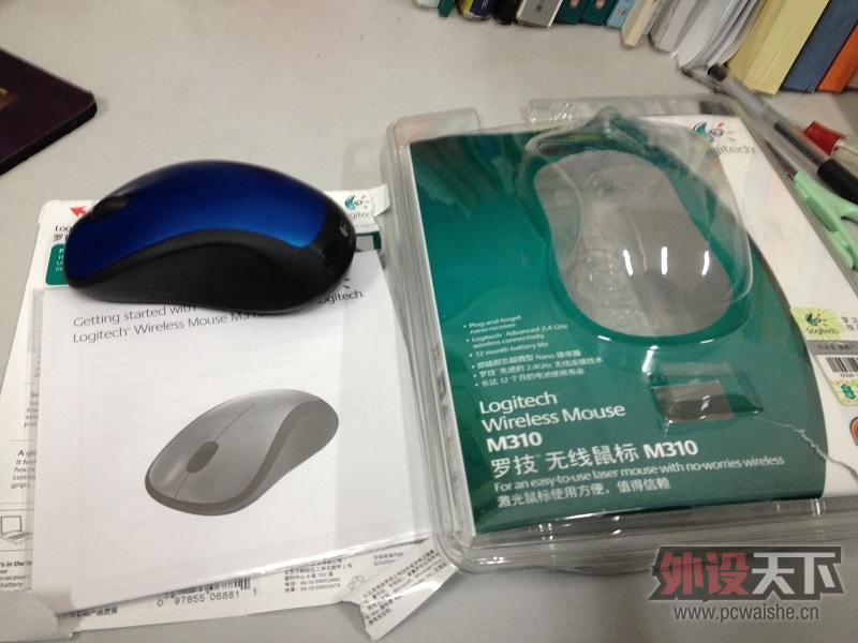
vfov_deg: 40.7
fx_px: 868
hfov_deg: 52.6
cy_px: 322
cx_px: 429
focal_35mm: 35
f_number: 2.4
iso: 125
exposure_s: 1/20
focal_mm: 4.28
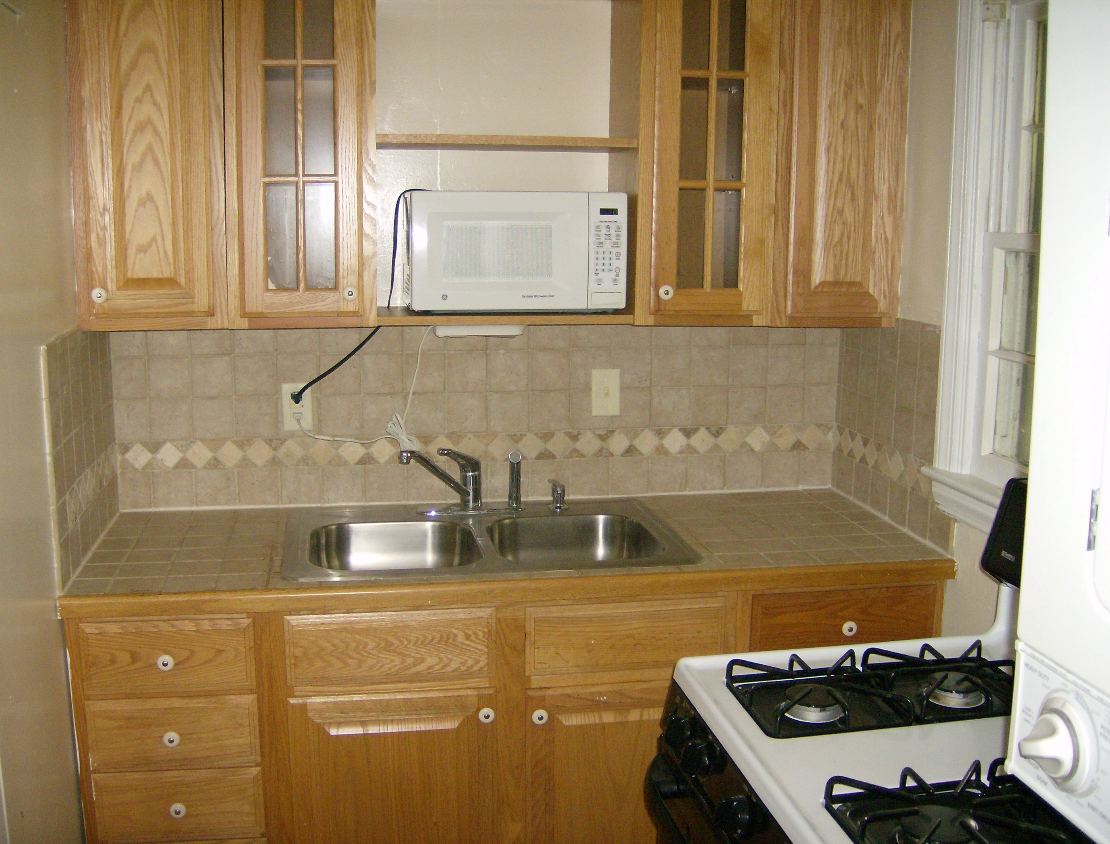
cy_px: 422
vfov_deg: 40.0
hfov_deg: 51.1
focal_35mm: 36
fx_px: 1160
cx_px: 555
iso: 200
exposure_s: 1/60
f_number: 2.8
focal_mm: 6
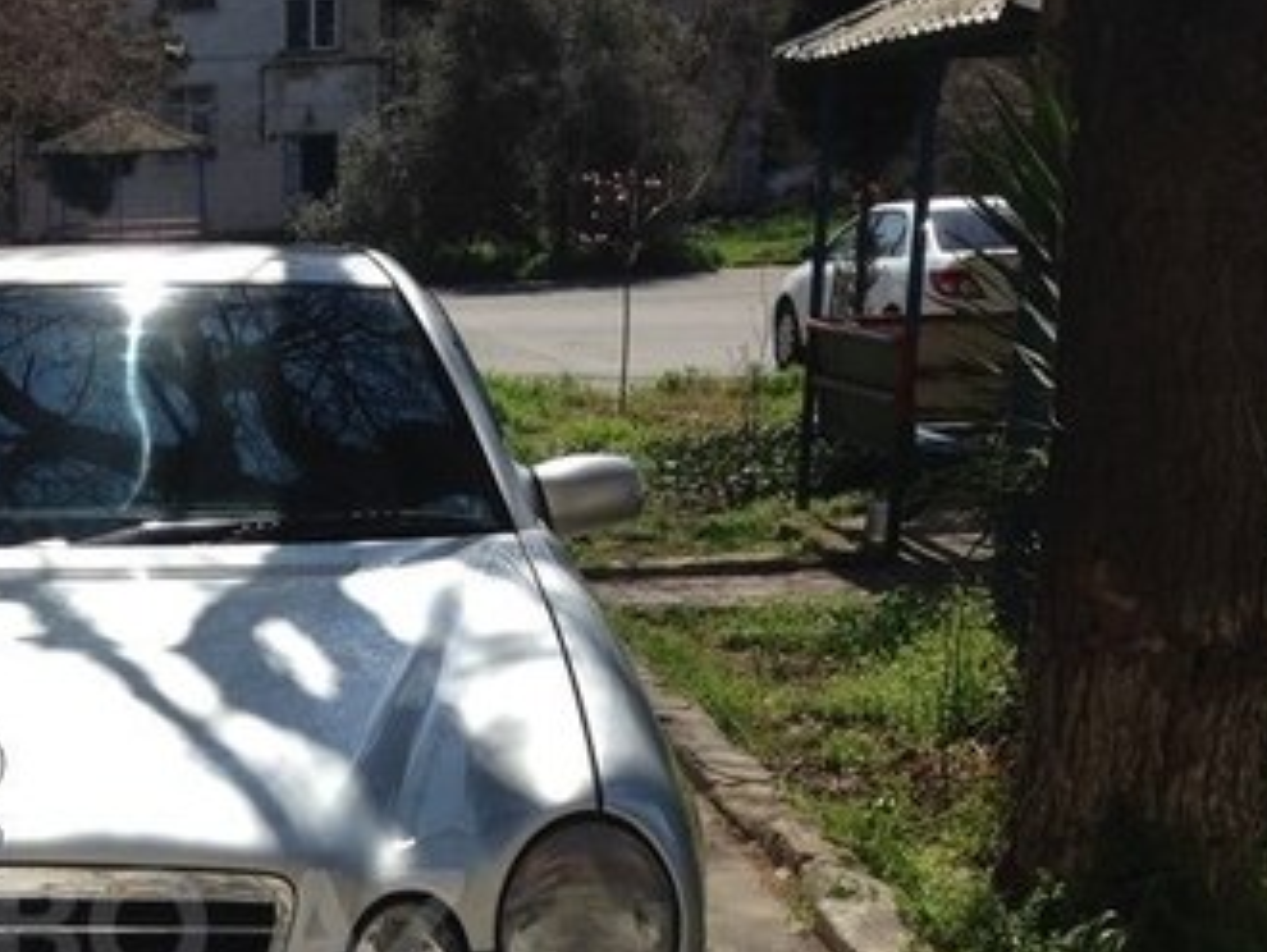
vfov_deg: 21.6
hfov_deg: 28.0
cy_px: 927
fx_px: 2417
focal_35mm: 66
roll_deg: +1.4
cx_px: 73
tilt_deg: -17.9
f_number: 2.4
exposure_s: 1/1595
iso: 50
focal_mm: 4.12
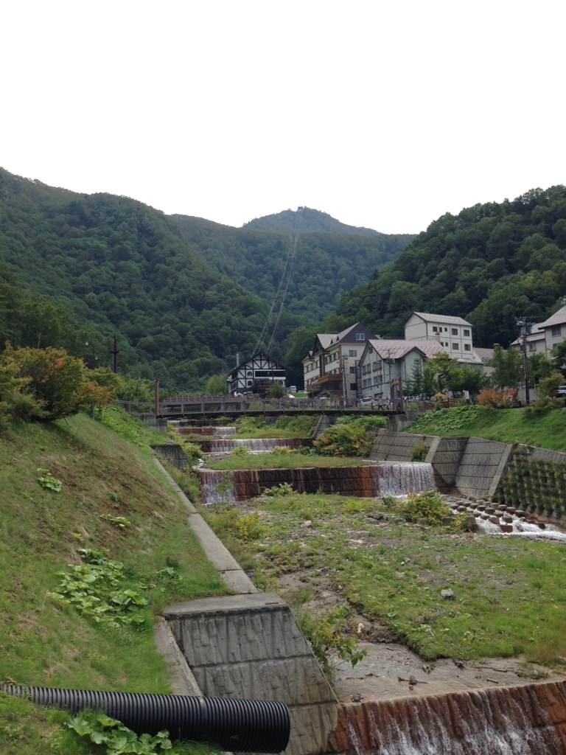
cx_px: 283
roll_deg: +0.5
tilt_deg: +4.3
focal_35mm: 33
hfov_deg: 42.9
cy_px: 378
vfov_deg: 55.4
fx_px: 719
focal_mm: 4.12
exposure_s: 1/704
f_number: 2.4
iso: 50
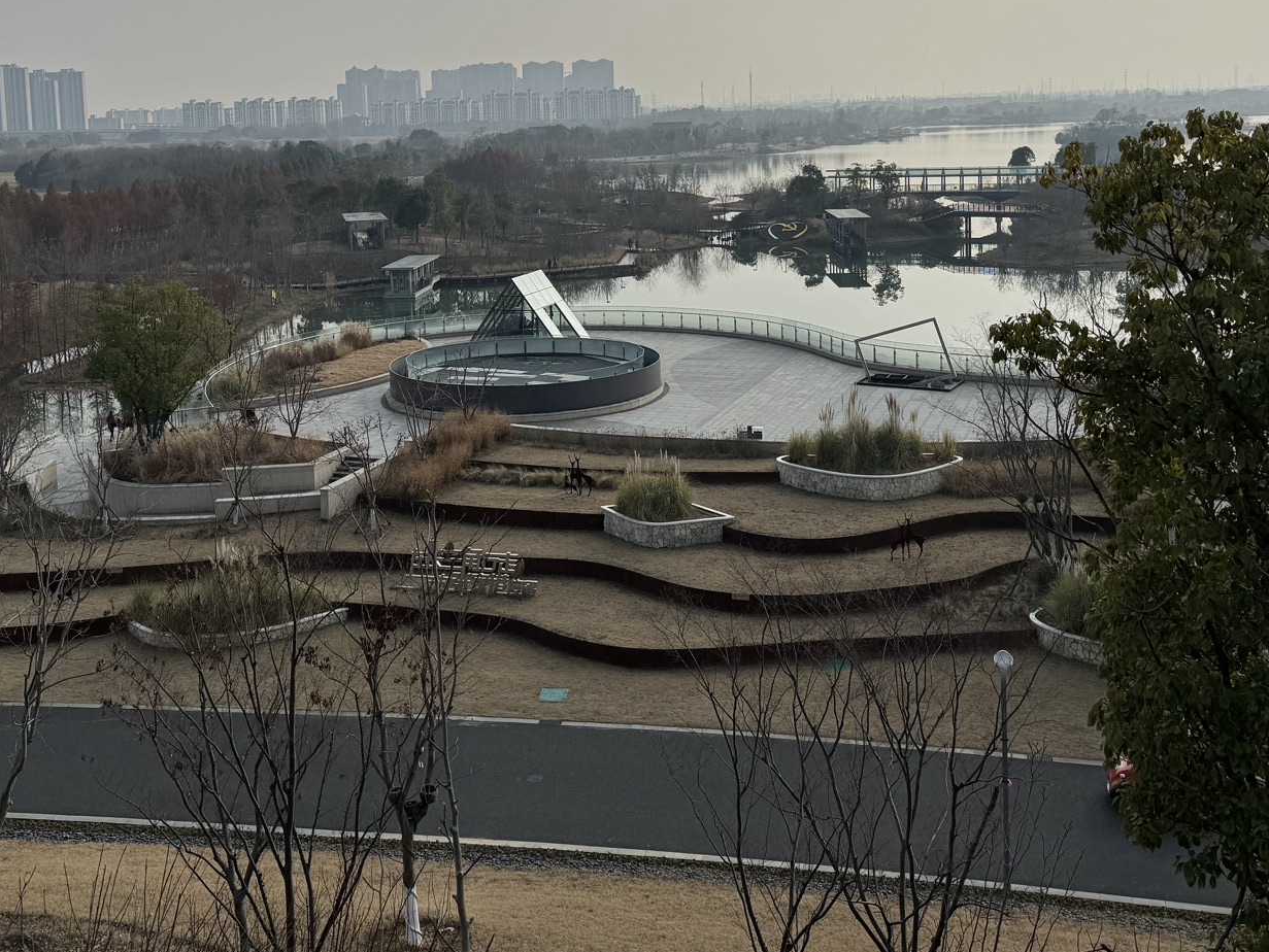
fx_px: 1430
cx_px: 568
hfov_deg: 47.8
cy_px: 225
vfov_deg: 35.9
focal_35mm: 39
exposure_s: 1/12346
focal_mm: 6.86
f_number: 1.78
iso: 80
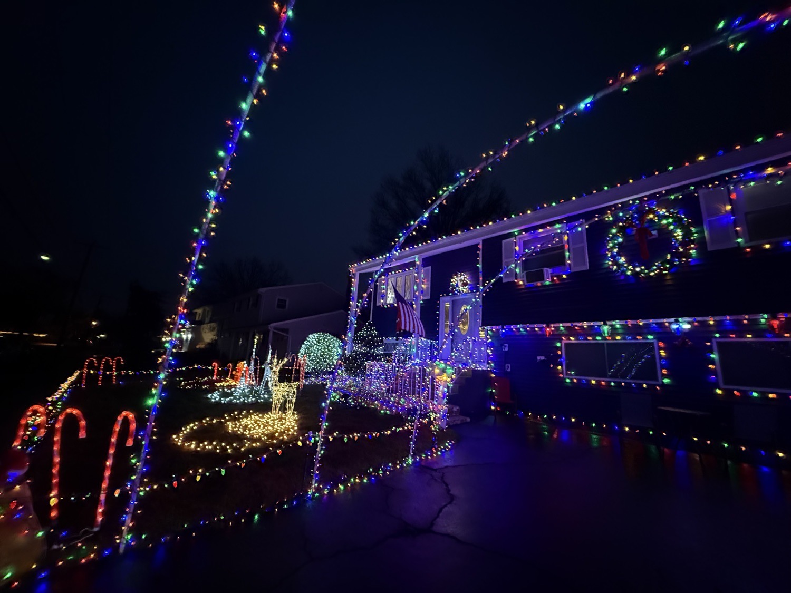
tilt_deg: +10.5
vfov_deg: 85.7
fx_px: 320
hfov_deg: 102.1
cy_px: 296
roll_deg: -1.4
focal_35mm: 14
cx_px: 396
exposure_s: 1/40
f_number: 2.2
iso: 1600
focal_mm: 2.22
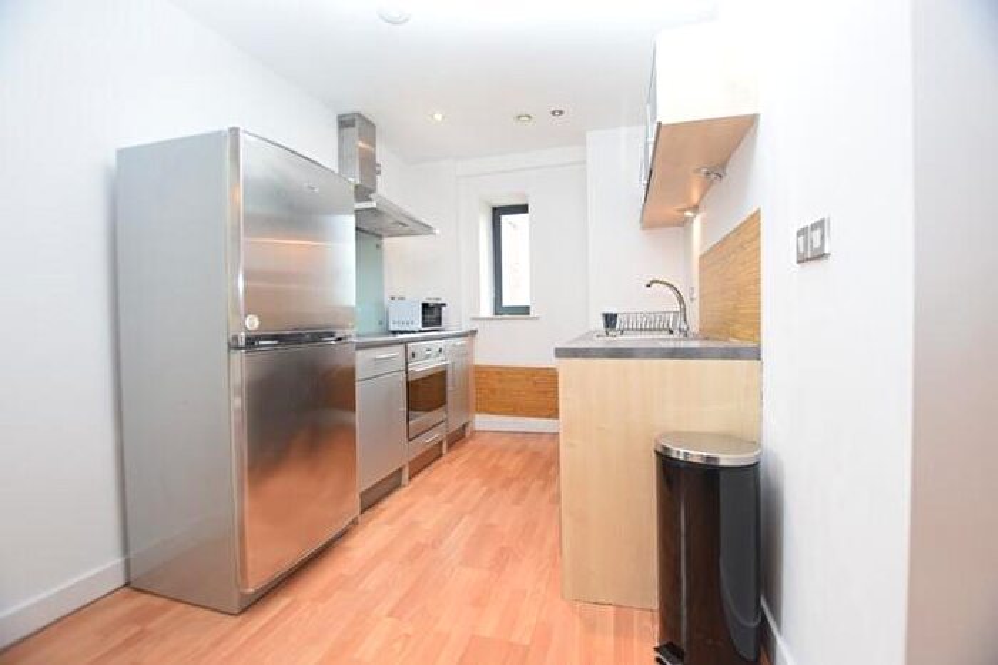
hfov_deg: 100.4
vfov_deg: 77.3
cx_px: 499
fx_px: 416
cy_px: 332
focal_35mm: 15
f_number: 4.5
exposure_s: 1/80
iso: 800
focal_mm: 10
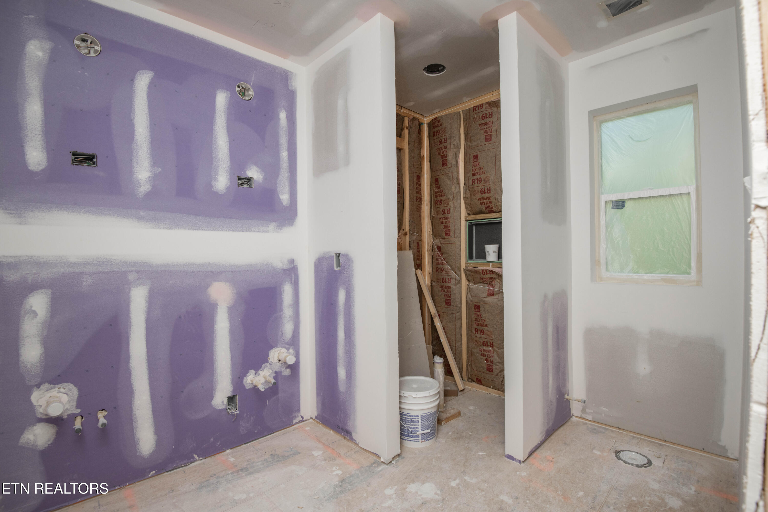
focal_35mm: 16
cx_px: 384
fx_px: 341
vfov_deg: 73.7
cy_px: 256
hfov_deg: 96.7
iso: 400
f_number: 9
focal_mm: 16
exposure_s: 1/250
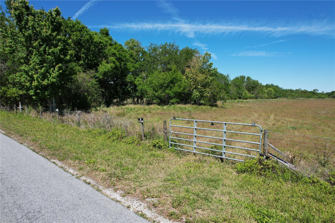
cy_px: 112
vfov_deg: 57.2
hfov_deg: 78.6
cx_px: 168
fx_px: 205
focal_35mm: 22
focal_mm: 8.38
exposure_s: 1/2000
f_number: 2.8
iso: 110
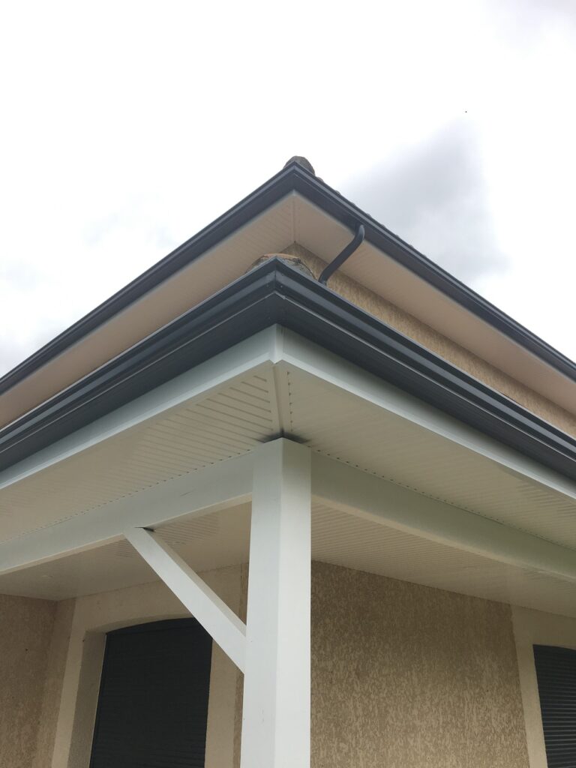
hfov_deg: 48.2
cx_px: 288
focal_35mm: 29
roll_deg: -2.4
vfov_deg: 61.7
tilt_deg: +25.9
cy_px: 384
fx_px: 643
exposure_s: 1/1131
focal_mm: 4.15
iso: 25
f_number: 2.2
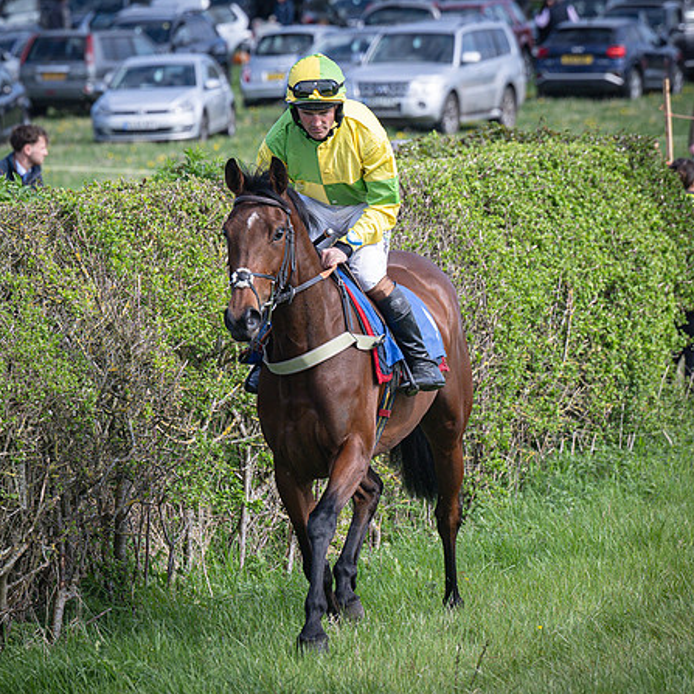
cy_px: 419
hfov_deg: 5.0
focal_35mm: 347
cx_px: 163
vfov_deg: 5.0
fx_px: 7871
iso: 400
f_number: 4
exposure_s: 1/2000
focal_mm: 130
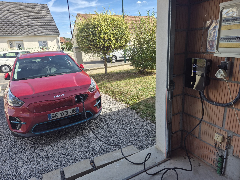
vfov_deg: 58.9
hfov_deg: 73.9
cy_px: 90
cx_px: 120
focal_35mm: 23
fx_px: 159
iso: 25
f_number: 1.8
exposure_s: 1/878
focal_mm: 5.4
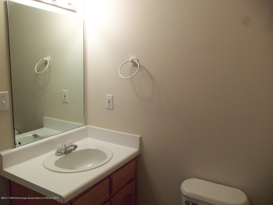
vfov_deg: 48.2
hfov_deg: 61.7
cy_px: 102
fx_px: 229
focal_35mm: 29
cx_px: 136
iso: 200
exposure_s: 1/30
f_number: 3.4
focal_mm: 5.2
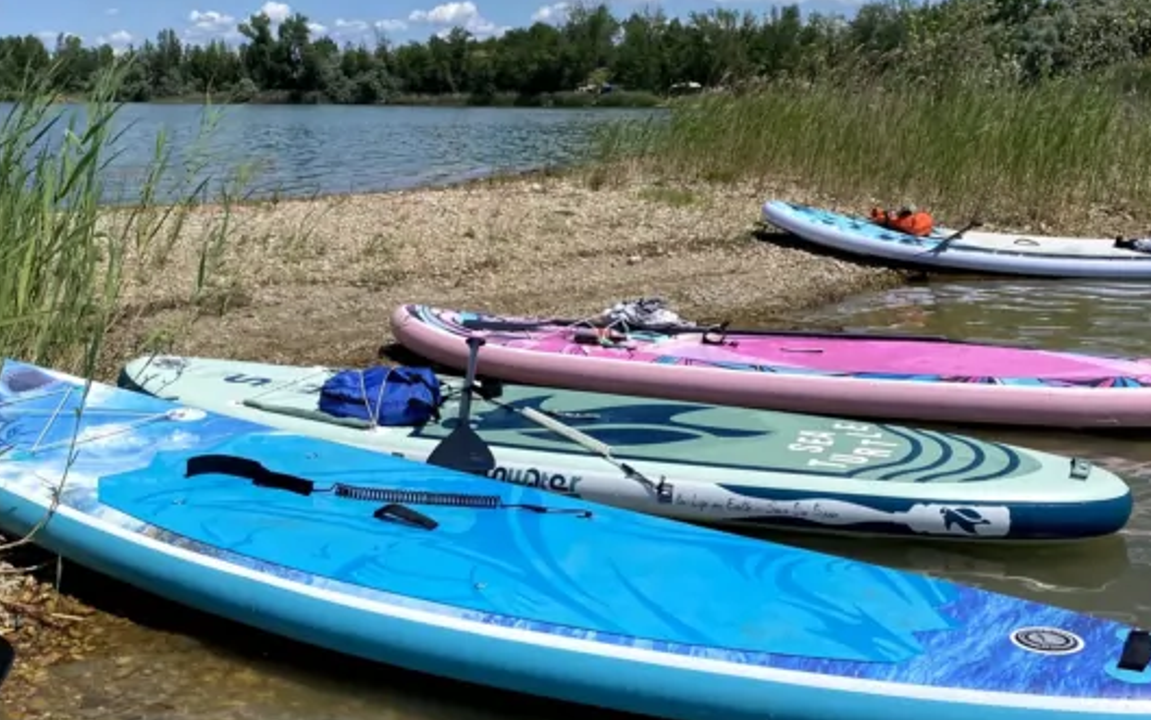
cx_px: 548
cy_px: 357
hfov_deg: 49.2
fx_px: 1255
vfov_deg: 32.0
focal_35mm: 40
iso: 32
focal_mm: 4.25
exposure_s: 1/4808
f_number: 1.8
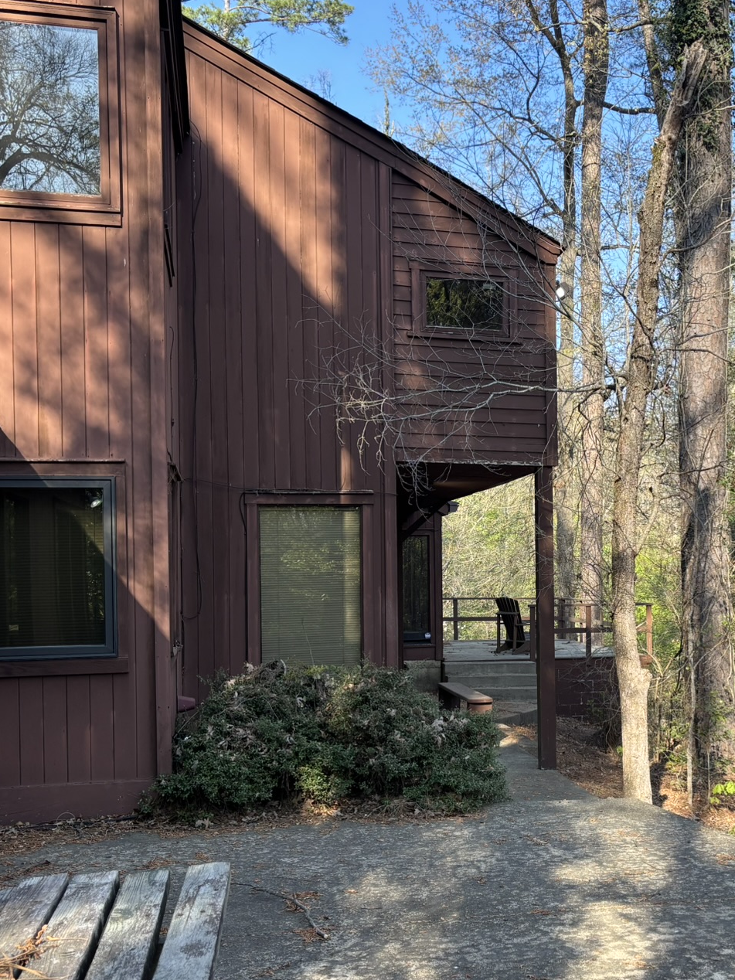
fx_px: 1189
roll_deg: +0.6
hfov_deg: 33.8
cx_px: 530
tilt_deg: -0.3
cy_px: 575
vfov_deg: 44.6
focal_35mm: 42
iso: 50
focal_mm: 5.96
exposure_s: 1/608
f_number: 1.6
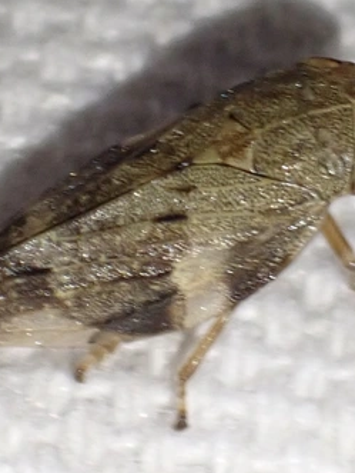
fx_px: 2634
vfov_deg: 10.2
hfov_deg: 7.7
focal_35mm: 193
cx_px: 177
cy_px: 225
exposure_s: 1/60
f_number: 4.9
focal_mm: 18
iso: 500
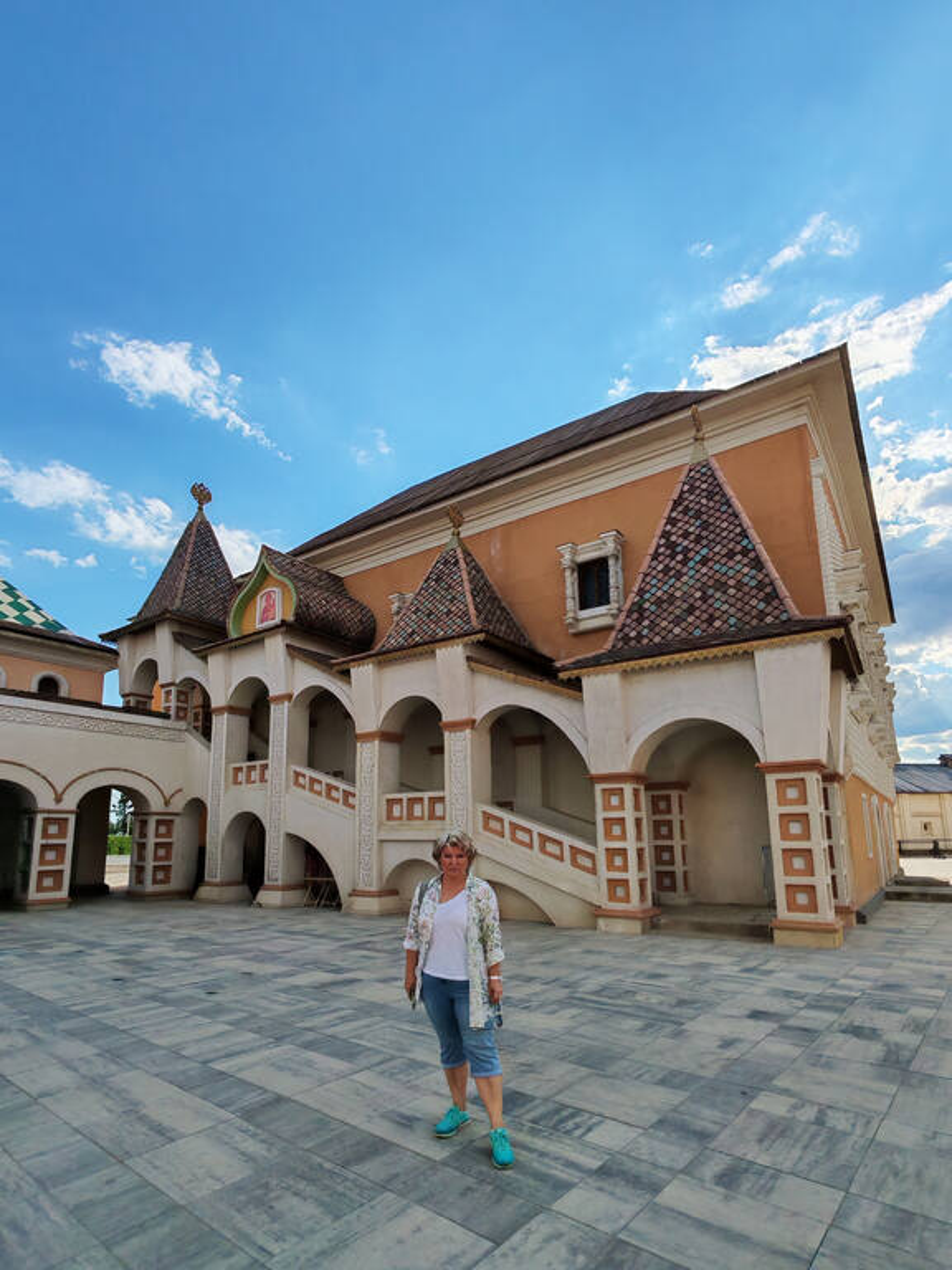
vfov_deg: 94.5
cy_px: 635
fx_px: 587
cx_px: 476
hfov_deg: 78.1
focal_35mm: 16
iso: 50
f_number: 2.2
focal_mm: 1.96
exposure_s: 1/2100
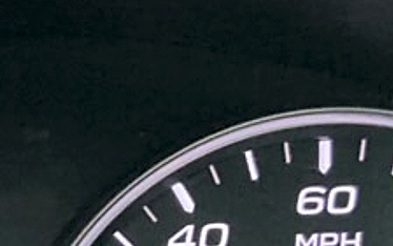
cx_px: -239
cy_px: 512
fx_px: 1457
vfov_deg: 9.0
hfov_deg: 14.1
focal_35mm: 136
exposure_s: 1/60
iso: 200
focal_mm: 3
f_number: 1.8
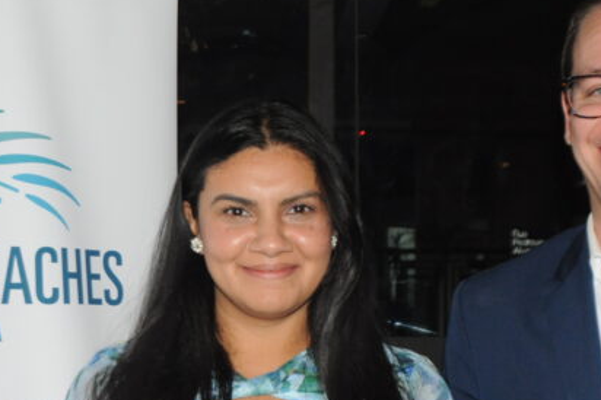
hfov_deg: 24.8
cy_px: 393
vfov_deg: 16.3
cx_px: 258
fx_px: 1368
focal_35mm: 82
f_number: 4
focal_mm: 22
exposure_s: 1/60
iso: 800
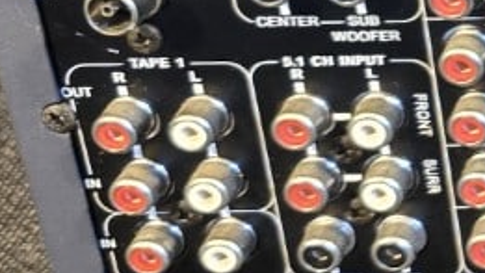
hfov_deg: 12.8
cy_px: 0
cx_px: 1085
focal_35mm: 138
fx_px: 1775
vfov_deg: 8.7
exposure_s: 1/60
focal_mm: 6.3
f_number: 1.7
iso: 500
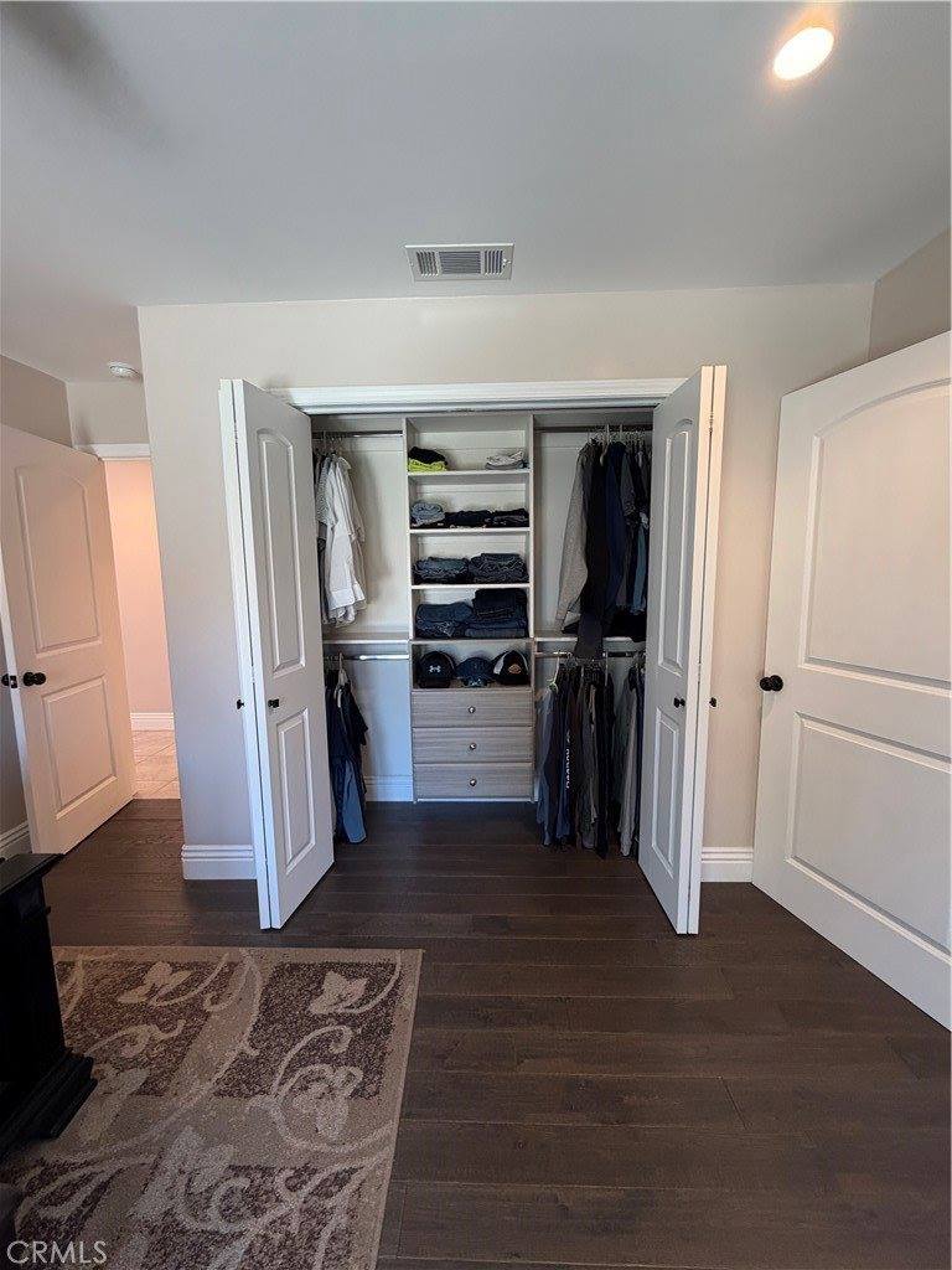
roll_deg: +1.8
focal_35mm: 14
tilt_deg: -5.5
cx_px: 476
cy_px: 635
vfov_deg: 102.1
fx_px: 513
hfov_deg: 85.7
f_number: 2.2
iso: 320
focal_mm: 2.22
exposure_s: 1/120
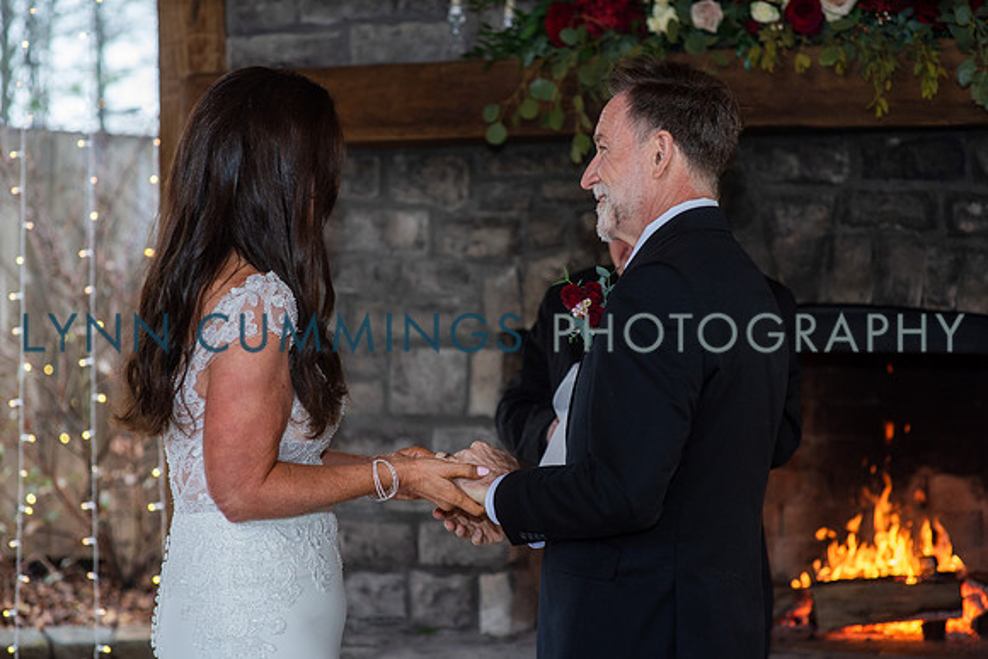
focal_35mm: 85
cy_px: 330
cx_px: 494
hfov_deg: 23.9
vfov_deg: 16.1
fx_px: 2333
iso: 640
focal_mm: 85
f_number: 3.2
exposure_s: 1/125
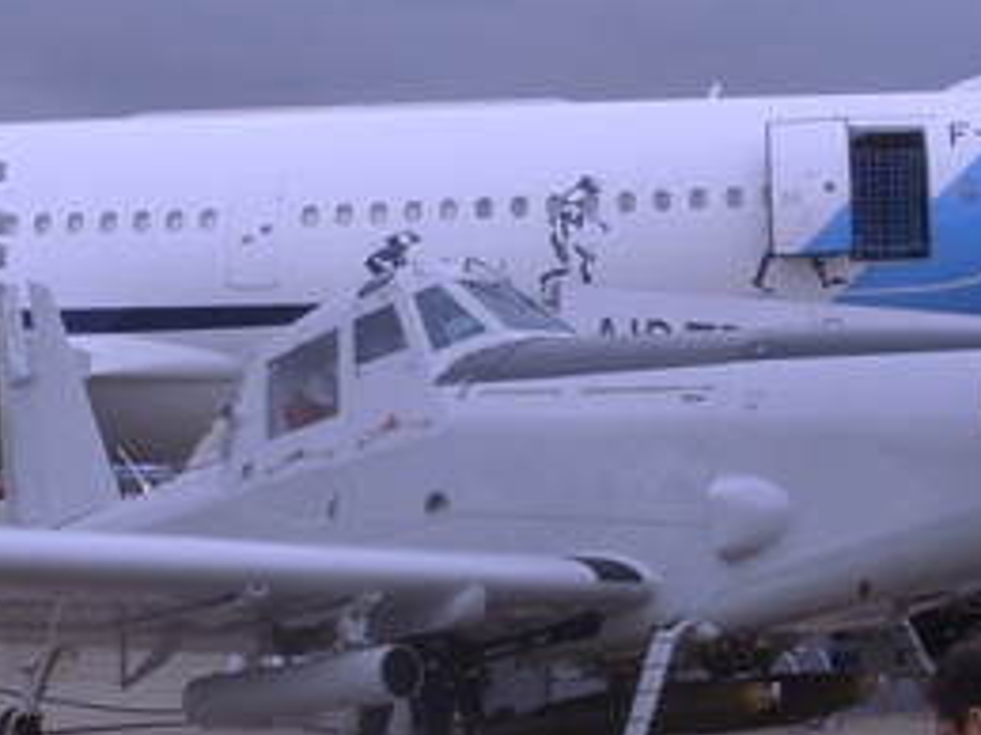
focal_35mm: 89
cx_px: 455
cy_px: 258
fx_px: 2521
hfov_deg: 22.0
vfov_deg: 16.6
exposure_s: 1/500
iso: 80
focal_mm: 6
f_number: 5.5
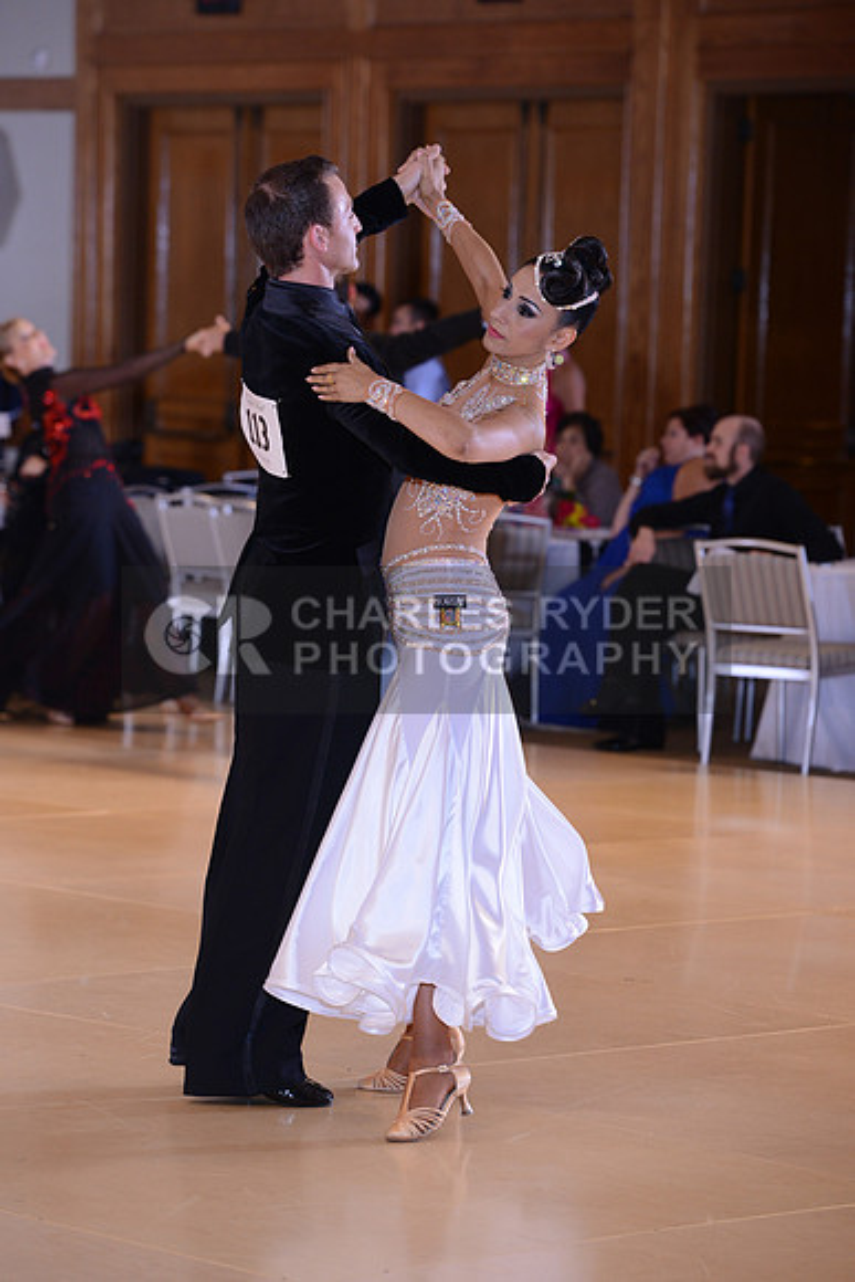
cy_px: 641
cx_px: 428
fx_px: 4806
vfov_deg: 15.2
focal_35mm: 135
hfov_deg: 10.2
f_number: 5
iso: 1250
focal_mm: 135
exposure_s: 1/250
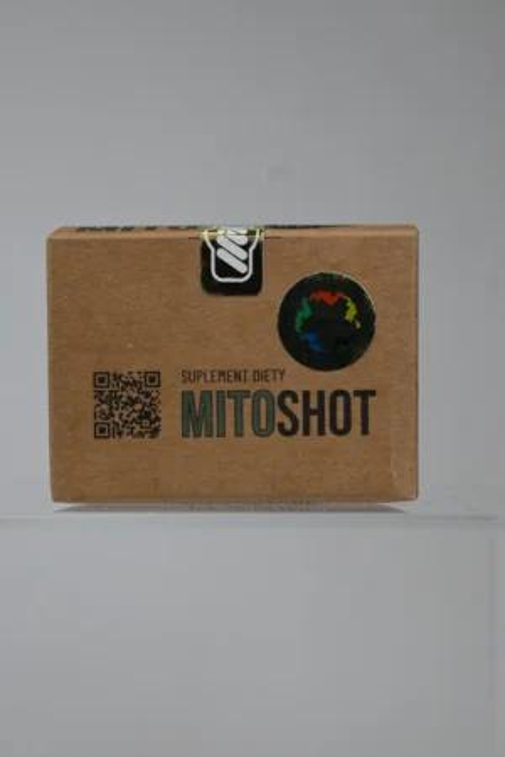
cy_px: 378
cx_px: 252
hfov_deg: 18.2
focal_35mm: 75
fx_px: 1578
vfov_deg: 27.0
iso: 100
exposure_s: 1/80
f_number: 6.3
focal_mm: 50
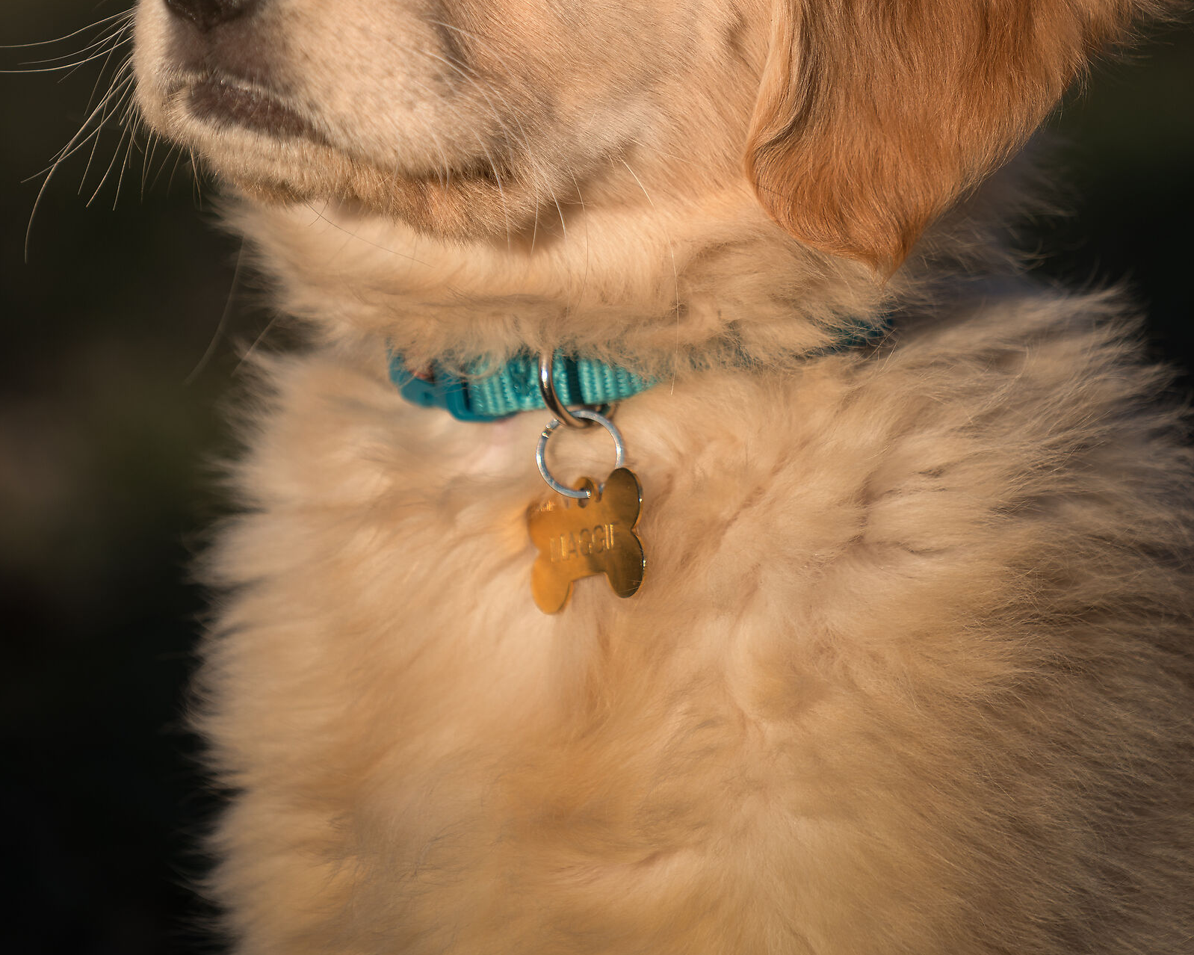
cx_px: 597
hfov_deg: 6.9
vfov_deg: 5.5
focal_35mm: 282
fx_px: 9964
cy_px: 110
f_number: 4
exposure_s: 1/1000
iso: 100
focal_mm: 200
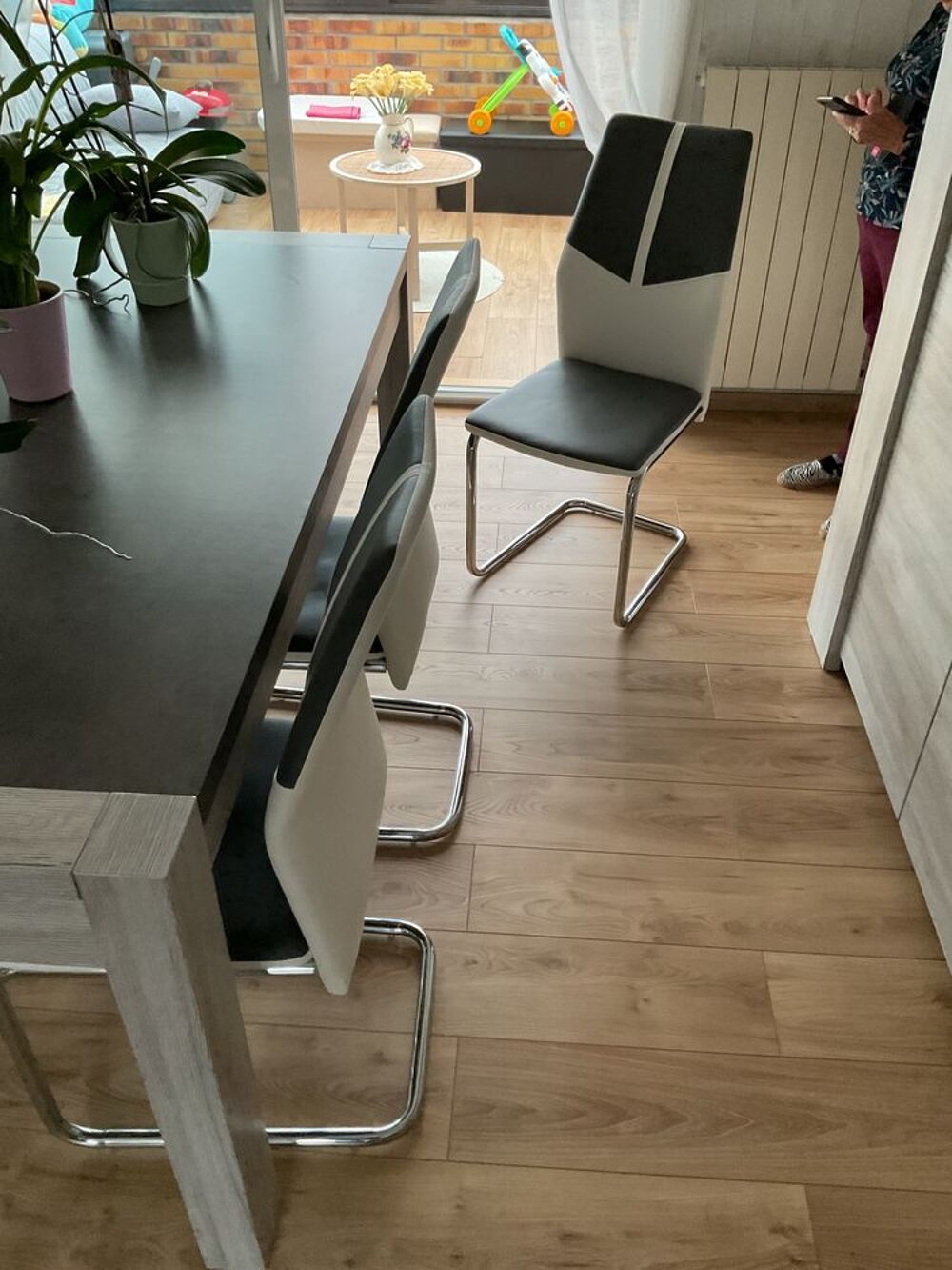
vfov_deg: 61.7
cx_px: 476
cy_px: 635
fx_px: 1063
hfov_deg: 48.2
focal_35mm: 29
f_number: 1.8
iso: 200
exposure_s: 1/60
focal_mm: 3
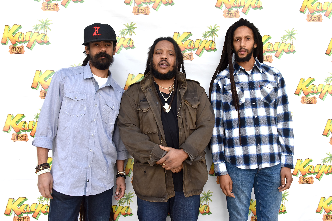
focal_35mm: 28
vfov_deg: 46.4
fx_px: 258
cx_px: 167
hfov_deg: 65.5
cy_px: 114
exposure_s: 1/1600
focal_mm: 27
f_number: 4.5
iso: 800
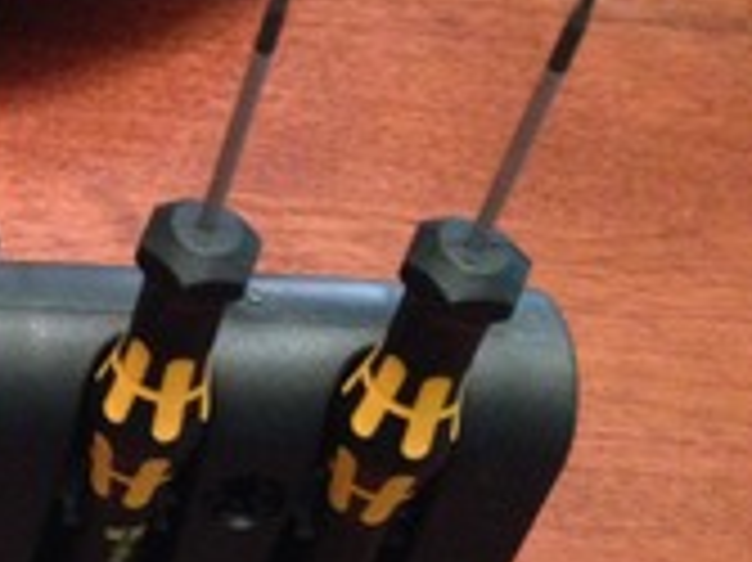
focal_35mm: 99
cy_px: 83
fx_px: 2149
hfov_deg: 17.8
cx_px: -360
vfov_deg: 14.8
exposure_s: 1/15
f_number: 2.4
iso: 640
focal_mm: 4.12
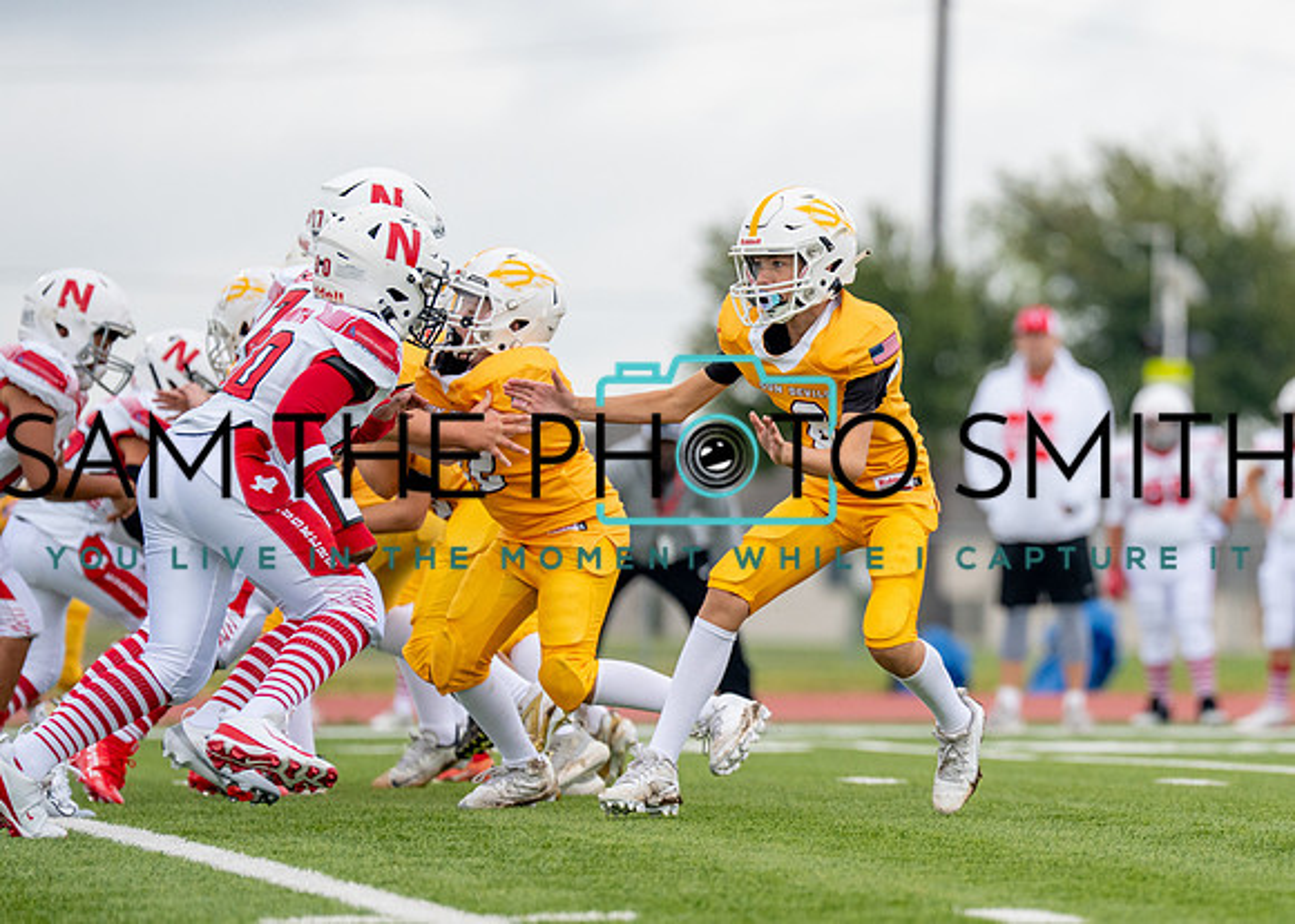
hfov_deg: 6.2
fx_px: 11857
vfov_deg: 4.5
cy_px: 468
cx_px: 1024
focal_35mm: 322
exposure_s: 1/2000
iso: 500
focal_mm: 200
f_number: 2.8
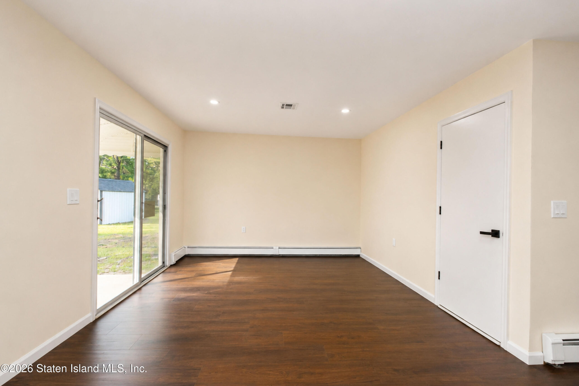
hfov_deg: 100.4
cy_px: 193
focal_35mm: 15
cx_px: 290
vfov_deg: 77.3
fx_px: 241
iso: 1250
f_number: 10
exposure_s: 1/60
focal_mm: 10
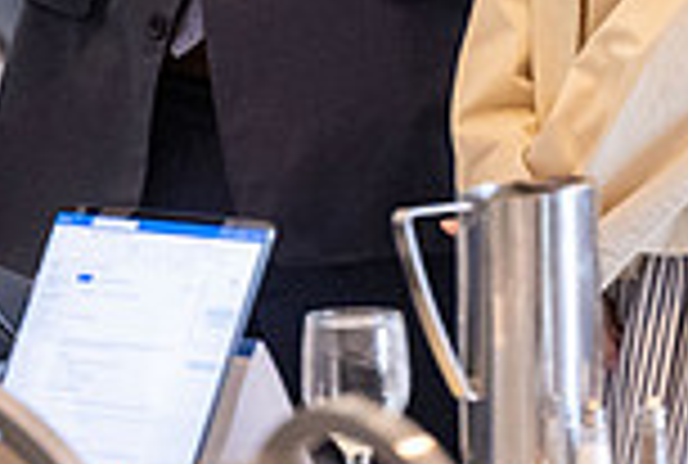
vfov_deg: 1.8
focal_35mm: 766
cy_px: -328
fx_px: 14682
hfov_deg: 2.7
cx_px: 419
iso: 2500
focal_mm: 200
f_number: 2.8
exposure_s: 1/200
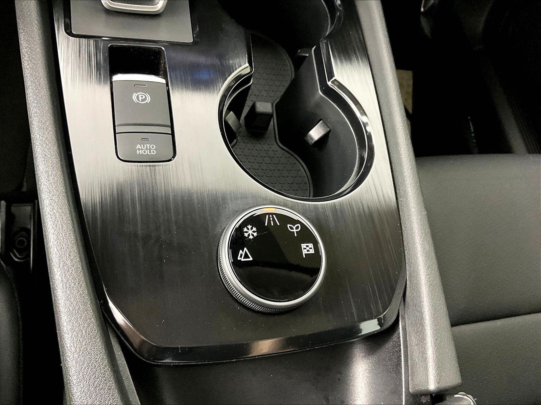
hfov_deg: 61.7
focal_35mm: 29
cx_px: 270
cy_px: 202
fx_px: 453
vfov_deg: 48.2
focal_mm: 3
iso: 500
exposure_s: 1/30
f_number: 1.8
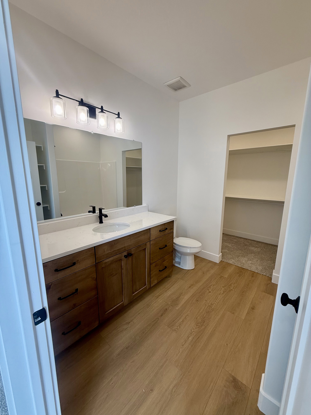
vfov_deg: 102.1
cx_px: 156
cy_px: 208
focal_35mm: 14
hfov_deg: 85.7
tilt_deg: -10.4
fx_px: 168
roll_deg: -0.7
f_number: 2.2
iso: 80
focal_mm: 2.22
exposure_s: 1/120
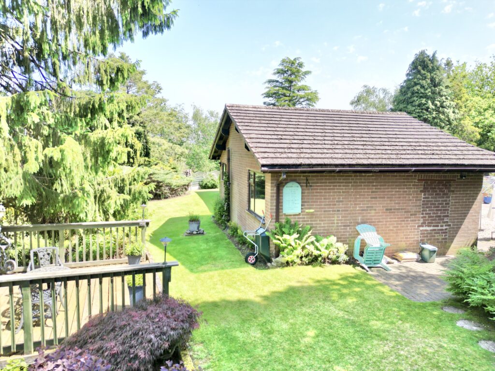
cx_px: 248
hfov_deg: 71.6
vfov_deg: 56.8
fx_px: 343
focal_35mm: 24
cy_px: 186
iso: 110
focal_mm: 6.72
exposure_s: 1/1500
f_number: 1.7
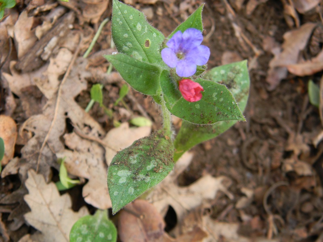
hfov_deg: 23.6
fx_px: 774
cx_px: 162
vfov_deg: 17.8
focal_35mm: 83
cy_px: 121
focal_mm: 15.1
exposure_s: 1/34.6
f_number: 4.5
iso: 80
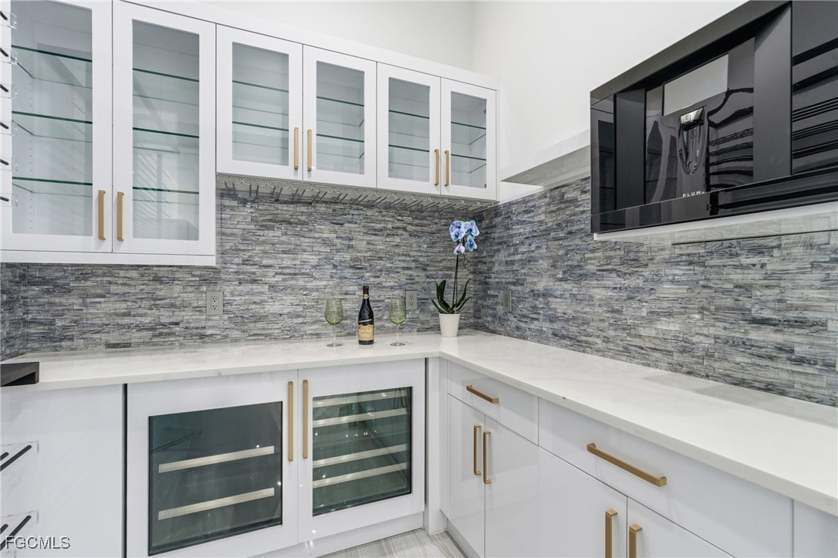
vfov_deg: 73.7
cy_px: 279
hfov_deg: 96.8
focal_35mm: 16
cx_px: 419
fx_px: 372
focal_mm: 16
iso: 400
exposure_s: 1/30
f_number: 9
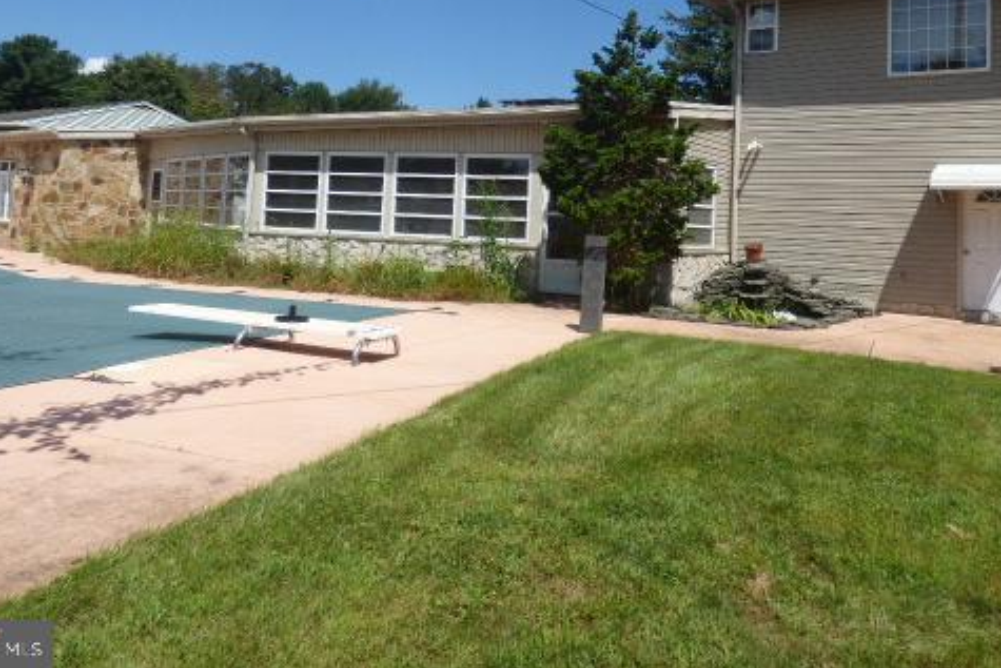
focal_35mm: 28
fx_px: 779
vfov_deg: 44.9
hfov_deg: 65.2
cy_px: 169
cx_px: 563
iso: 100
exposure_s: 1/2000
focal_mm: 3.58
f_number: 3.2
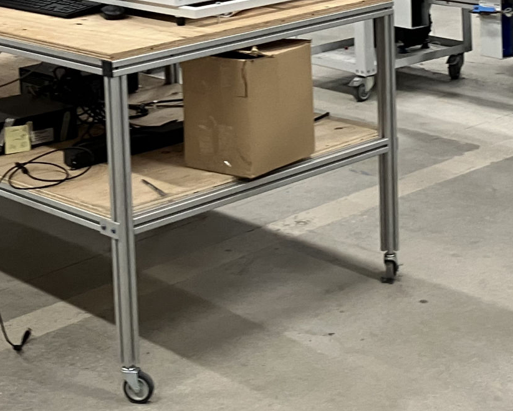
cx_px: 267
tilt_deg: -5.5
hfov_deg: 22.5
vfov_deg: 17.2
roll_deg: +2.7
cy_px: -87
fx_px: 1291
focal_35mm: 85
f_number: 1.8
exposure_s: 1/60
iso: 100
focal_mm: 3.99
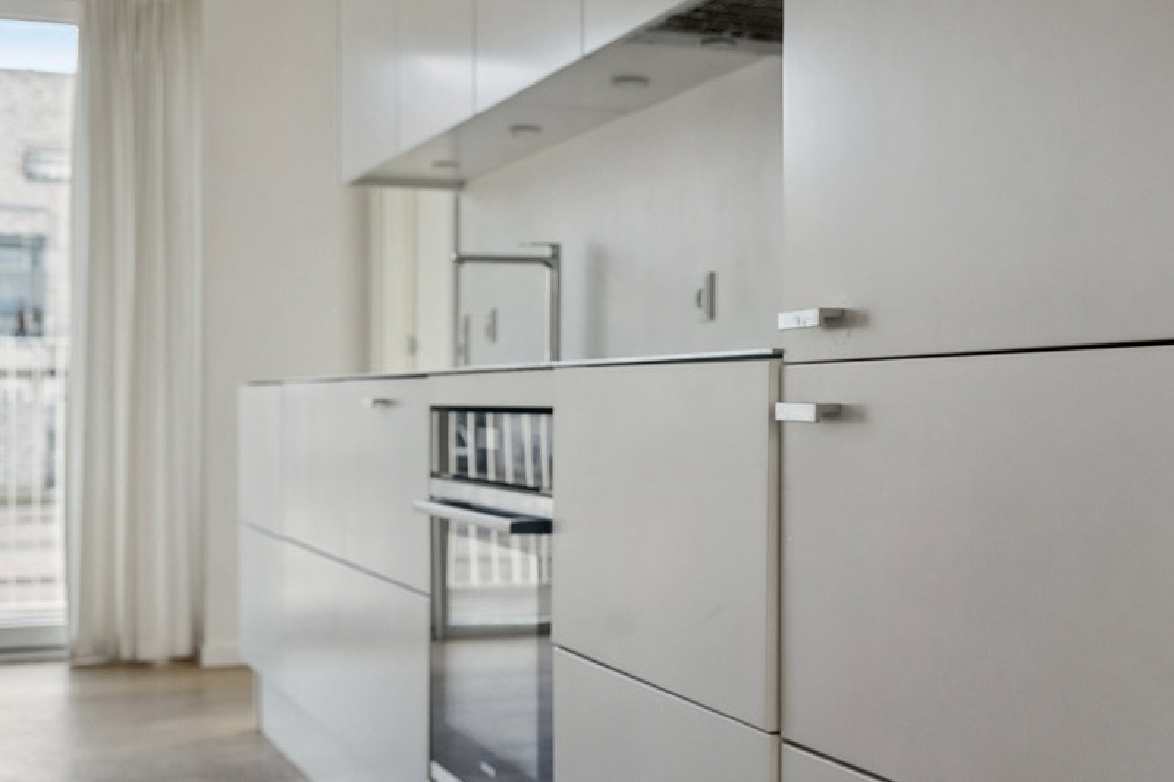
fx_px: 1598
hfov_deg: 40.4
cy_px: 391
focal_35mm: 49
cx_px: 587
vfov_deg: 27.5
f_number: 5
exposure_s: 1/160
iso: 400
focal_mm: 33
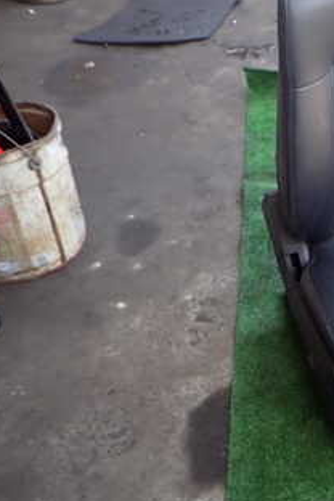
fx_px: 696
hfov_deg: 23.8
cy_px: 165
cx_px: 435
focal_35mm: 50
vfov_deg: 39.1
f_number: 2
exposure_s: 1/125
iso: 100
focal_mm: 4.5
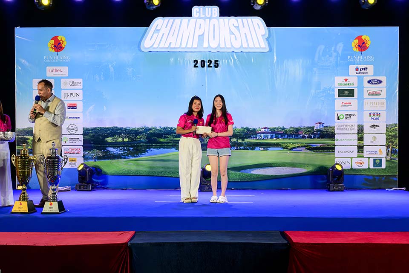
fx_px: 432
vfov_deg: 35.1
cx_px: 204
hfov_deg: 50.7
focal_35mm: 38
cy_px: 136
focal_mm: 38
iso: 1600
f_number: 6.3
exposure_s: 1/200
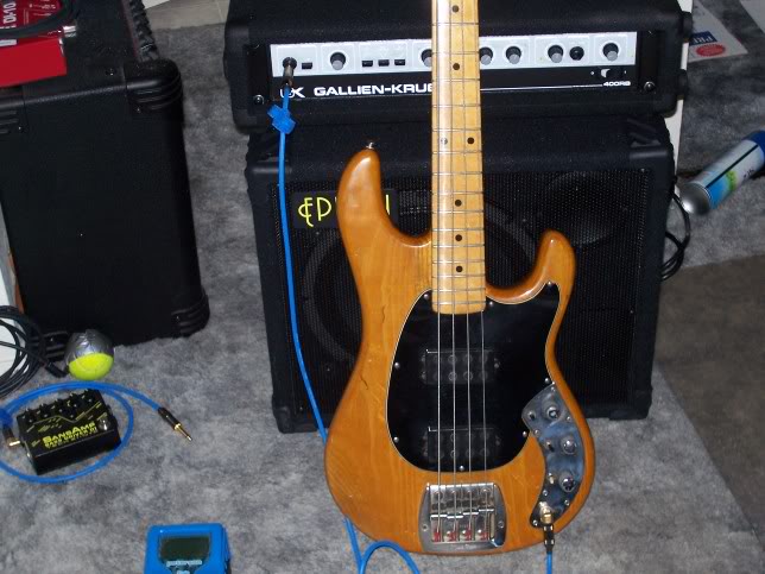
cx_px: 382
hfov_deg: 29.4
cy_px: 287
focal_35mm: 66
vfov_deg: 22.3
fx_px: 1459
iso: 125
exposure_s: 1/90
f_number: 4
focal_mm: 10.8
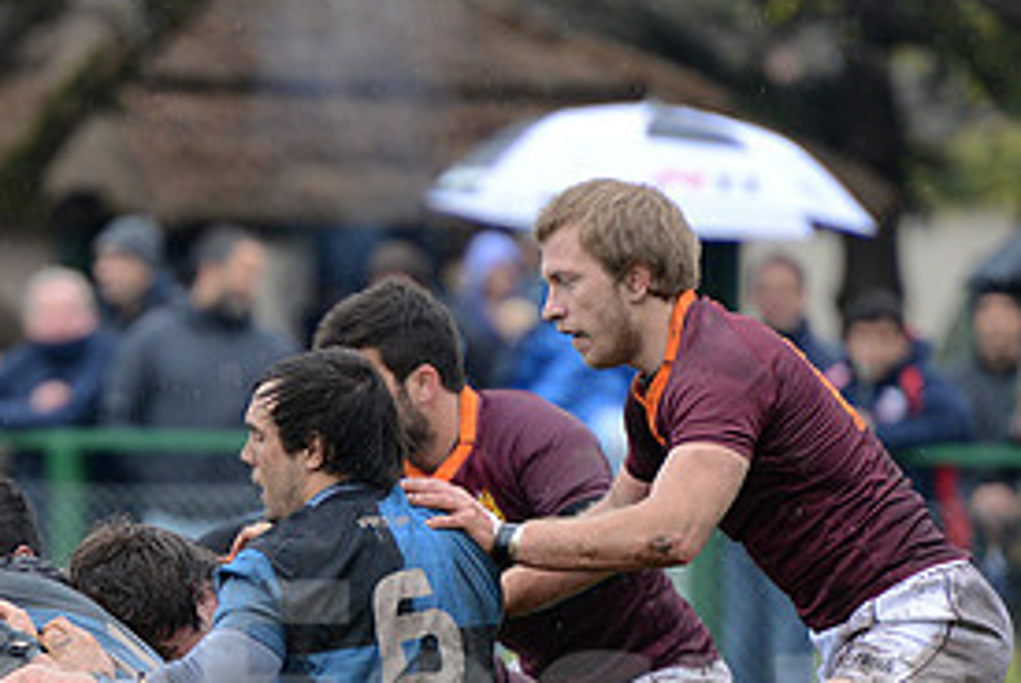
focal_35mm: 569
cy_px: 692
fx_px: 16154
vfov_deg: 2.4
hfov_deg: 3.6
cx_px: 41
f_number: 4
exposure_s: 1/500
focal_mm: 270
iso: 1250
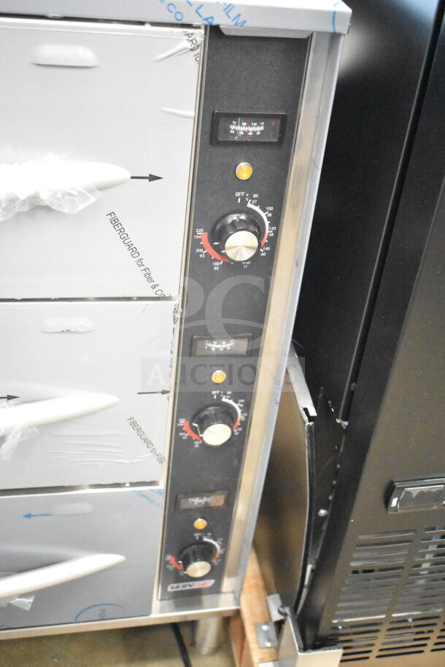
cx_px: 222
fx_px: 806
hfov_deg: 30.9
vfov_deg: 44.9
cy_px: 334
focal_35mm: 44
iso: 16000
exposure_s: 1/50
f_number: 4.2
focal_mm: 29
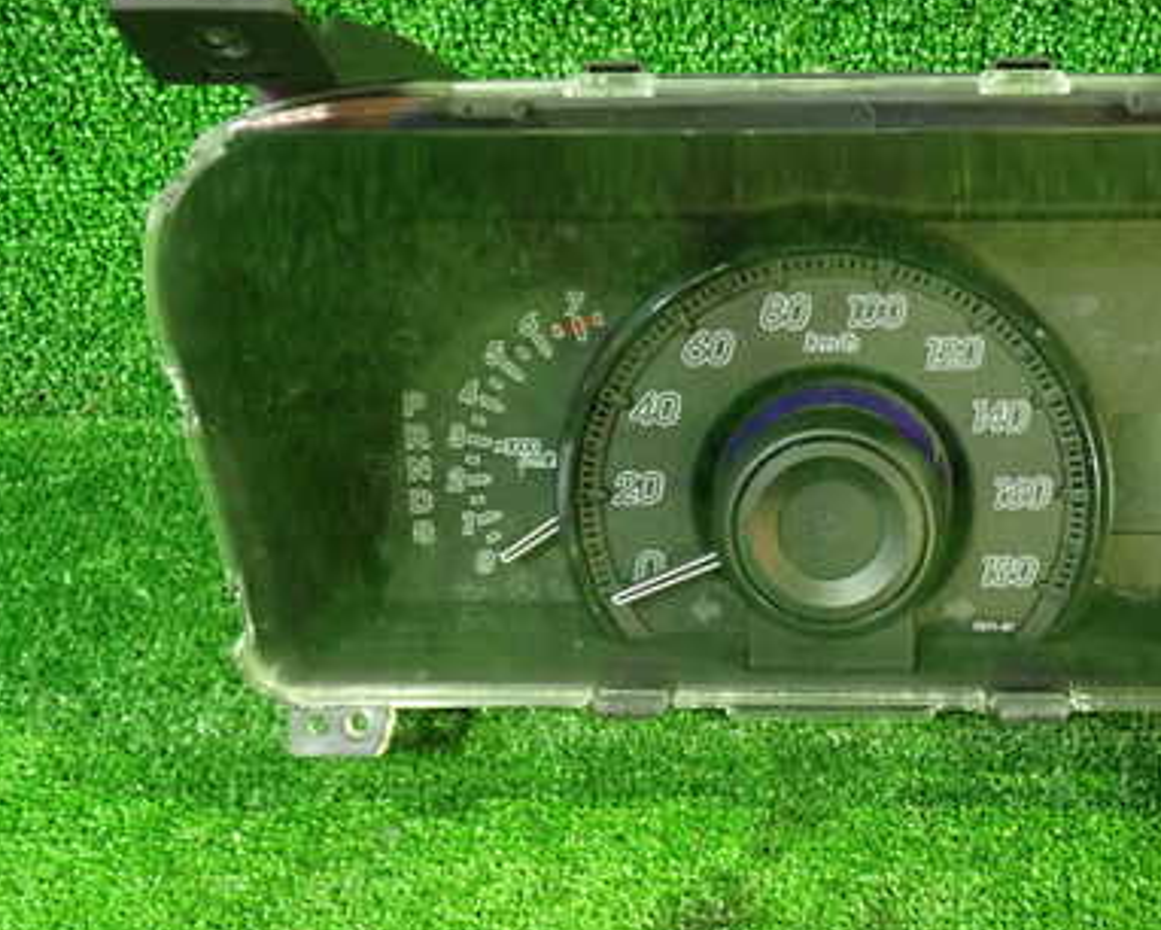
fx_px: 1581
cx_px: 815
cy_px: 416
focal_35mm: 46
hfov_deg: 39.6
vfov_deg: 32.7
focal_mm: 5.4
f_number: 2.3
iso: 800
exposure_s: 1/25
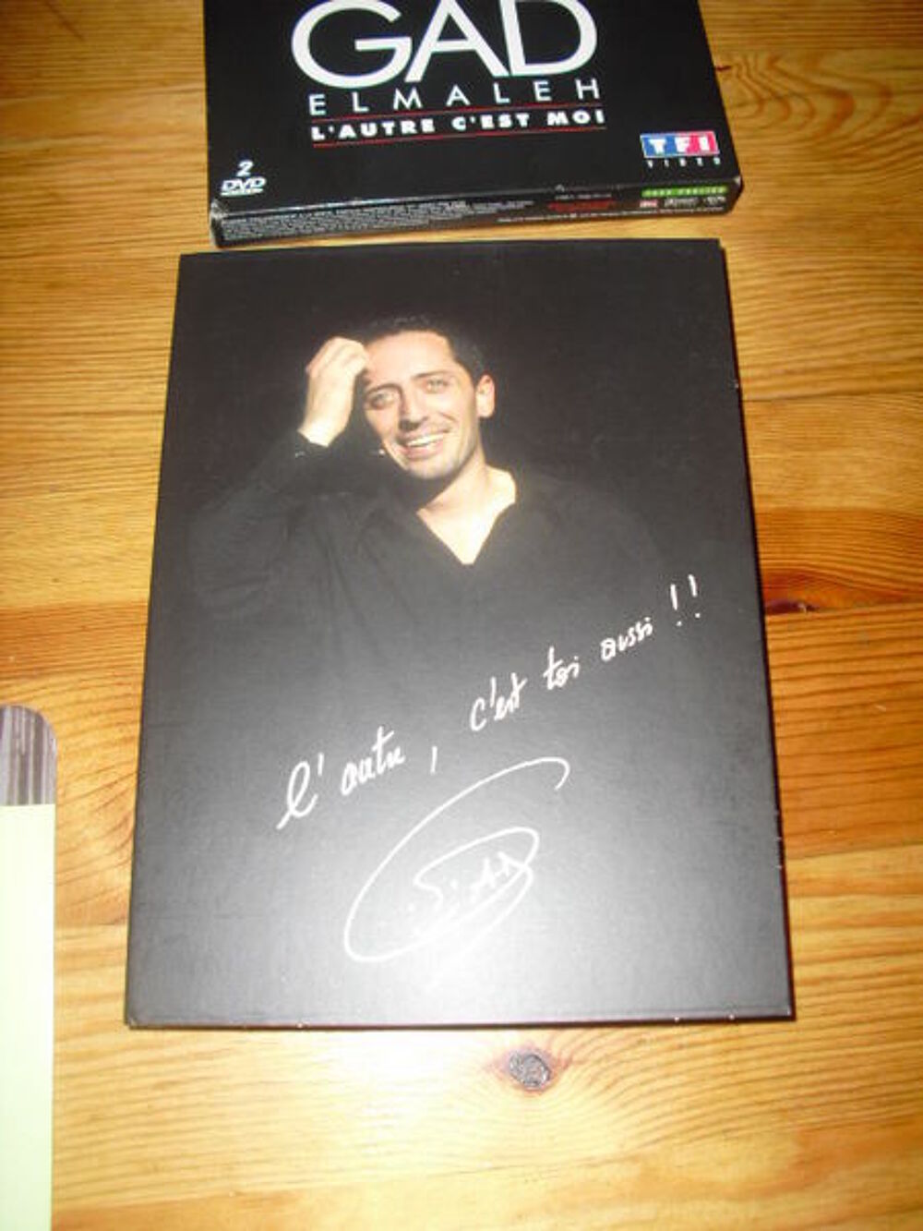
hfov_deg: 39.7
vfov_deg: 51.4
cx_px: 462
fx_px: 1280
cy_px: 616
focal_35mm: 36
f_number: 3.1
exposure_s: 1/60
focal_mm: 6.3
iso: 100
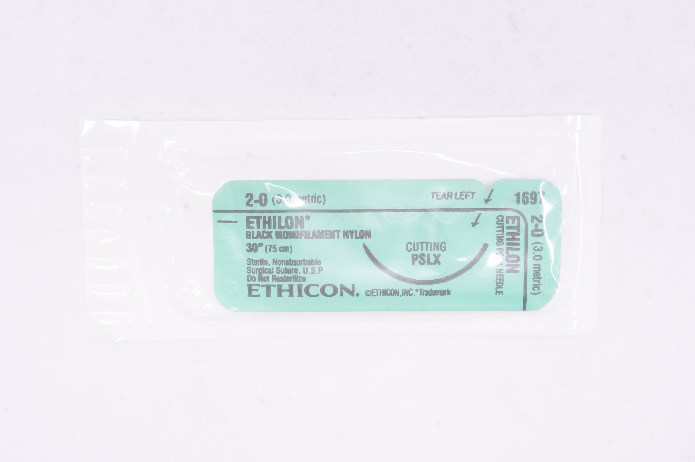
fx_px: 1099
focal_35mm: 57
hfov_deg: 35.1
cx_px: 348
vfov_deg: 23.7
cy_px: 231
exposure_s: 1/20
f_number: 18
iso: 1600
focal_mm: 38
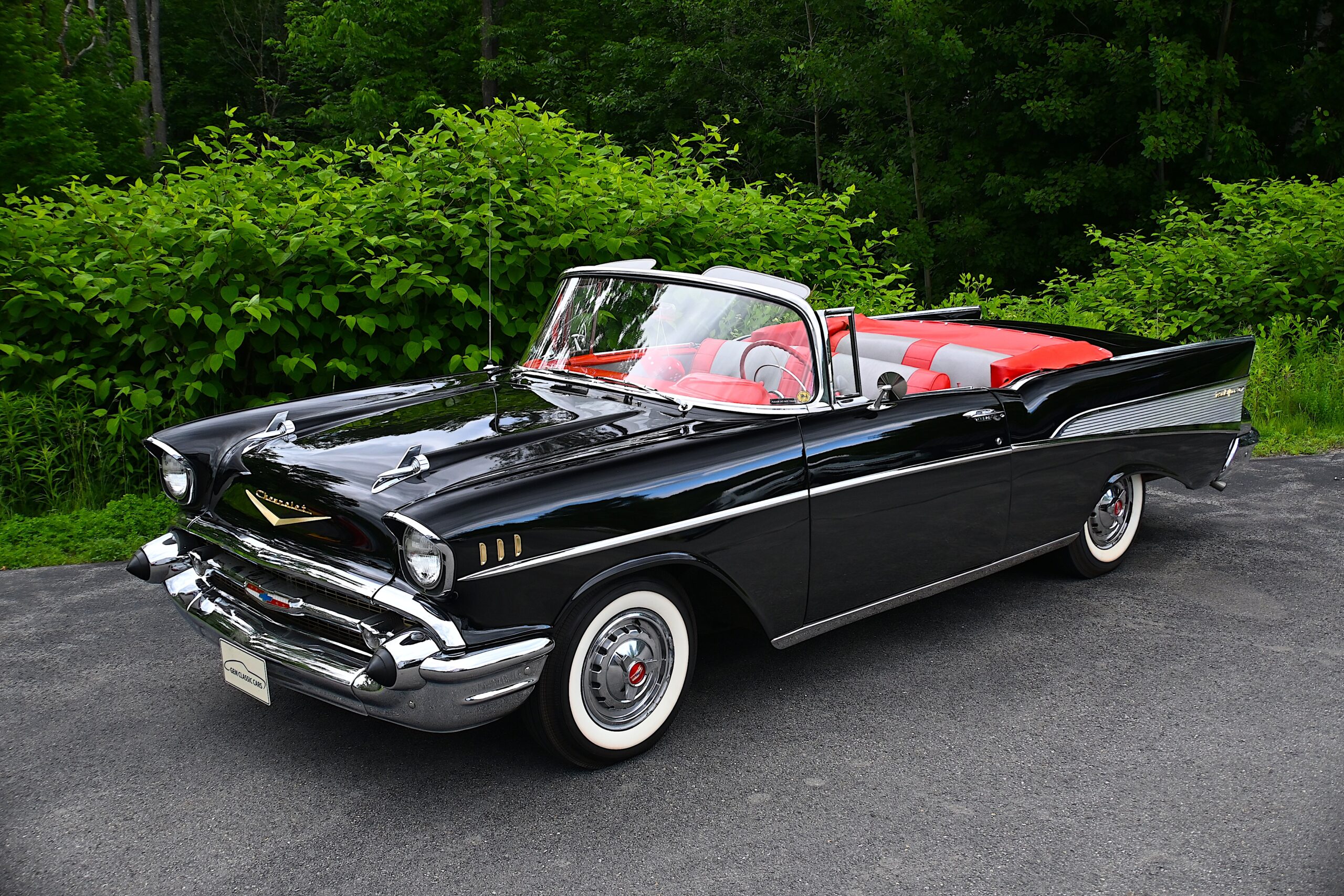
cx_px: 672
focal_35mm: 40
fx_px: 1512
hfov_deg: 47.9
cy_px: 448
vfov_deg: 33.0
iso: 400
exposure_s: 1/250
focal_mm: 27
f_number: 3.8
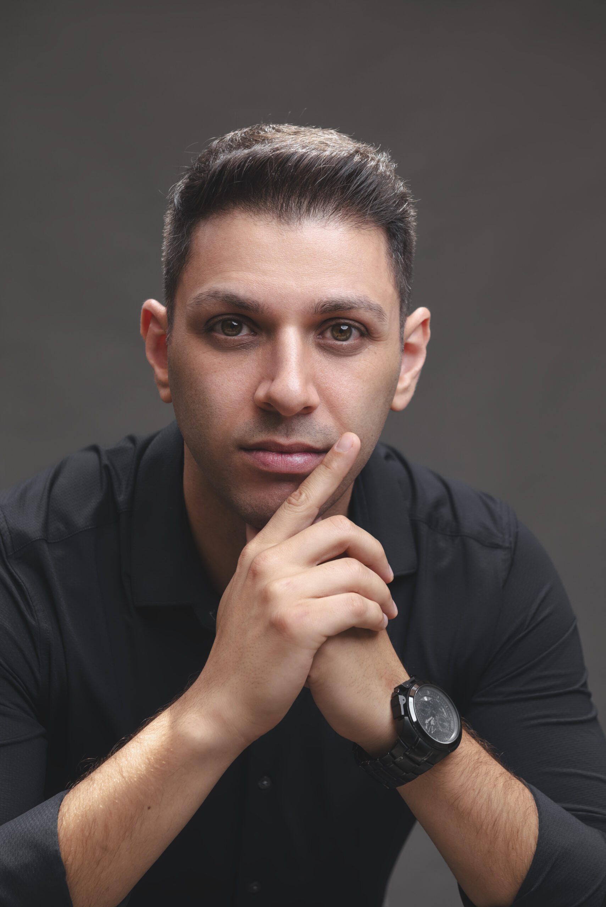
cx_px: 303
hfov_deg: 20.6
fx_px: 1665
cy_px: 454
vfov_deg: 30.5
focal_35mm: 66
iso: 160
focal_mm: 66
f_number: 6.3
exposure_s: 1/200
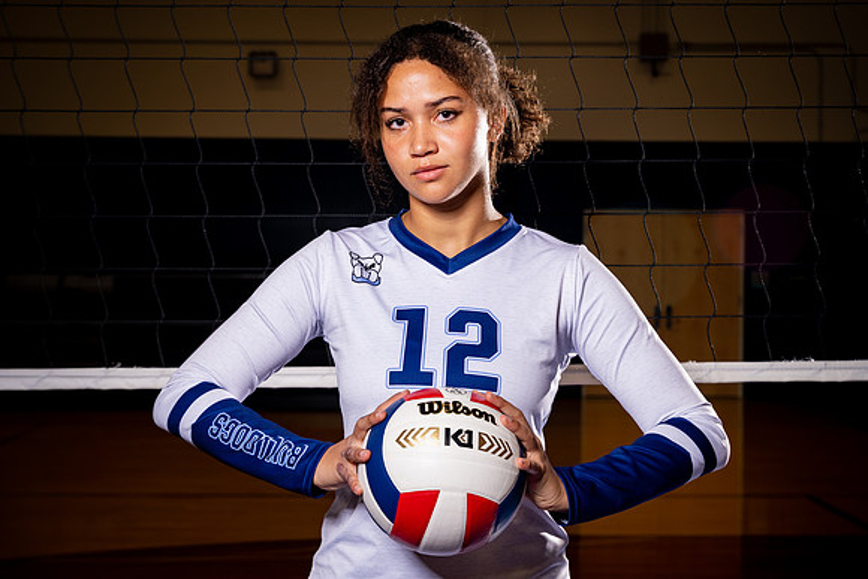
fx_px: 1571
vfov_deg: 20.9
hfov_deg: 30.9
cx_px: 435
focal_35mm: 65
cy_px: 308
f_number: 5.6
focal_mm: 56
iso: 250
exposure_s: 1/125
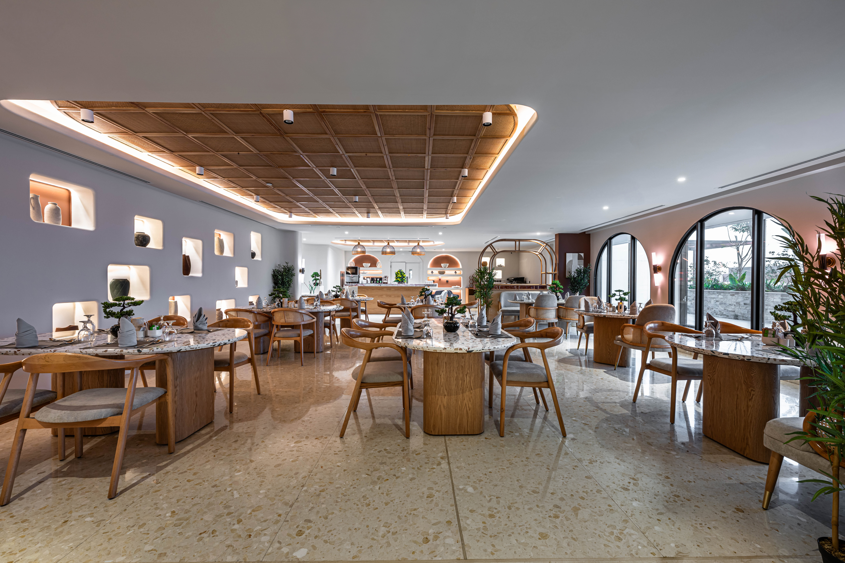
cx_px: 422
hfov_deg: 104.3
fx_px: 329
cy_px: 282
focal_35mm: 14
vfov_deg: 81.2
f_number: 11
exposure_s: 1.6
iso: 100
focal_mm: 14
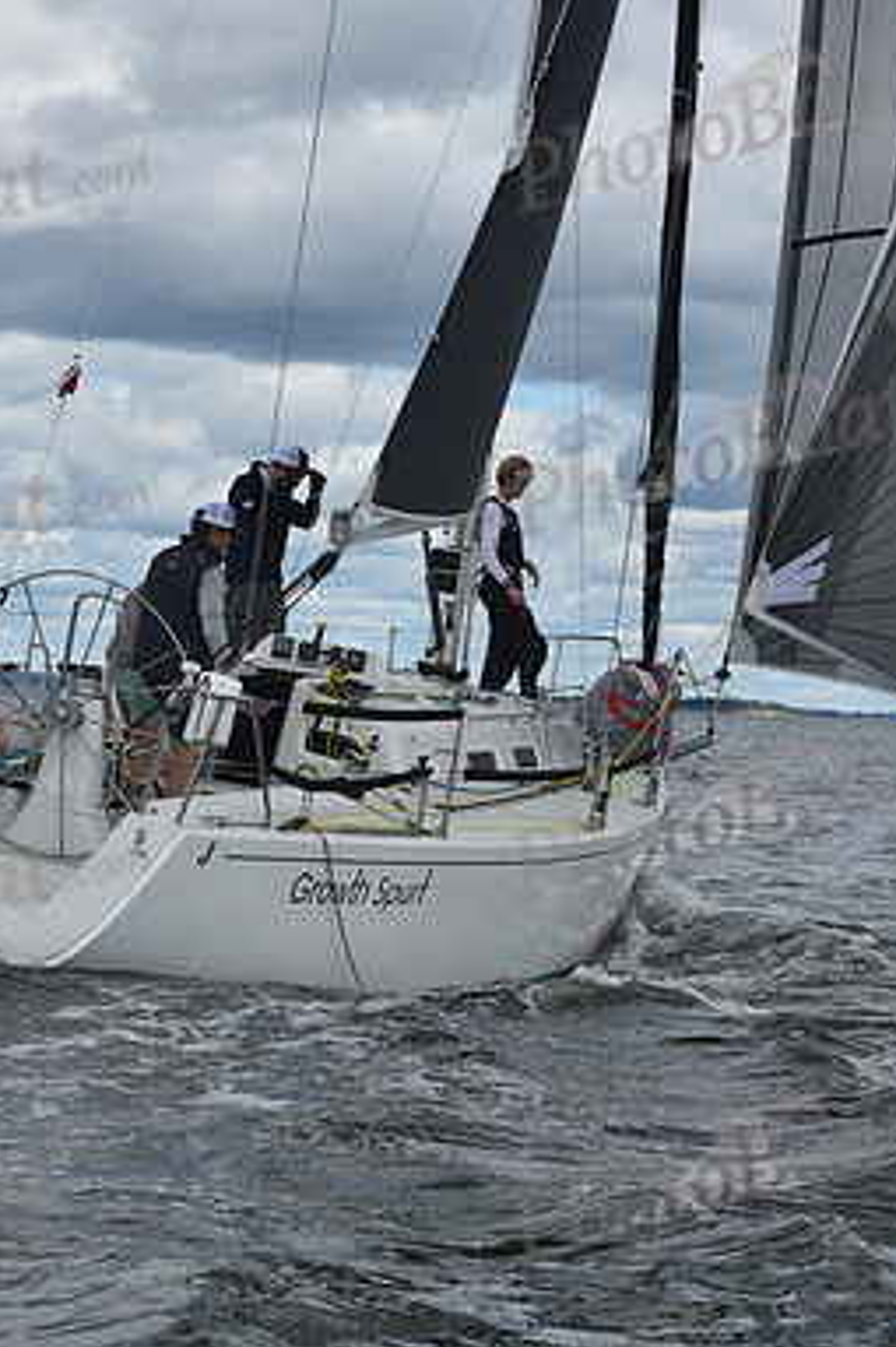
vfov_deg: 19.3
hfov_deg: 12.9
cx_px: 334
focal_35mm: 106
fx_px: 3961
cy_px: 677
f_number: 10
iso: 250
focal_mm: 70
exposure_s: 1/800
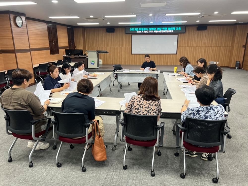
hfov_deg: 67.3
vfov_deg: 53.1
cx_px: 124
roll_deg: +0.2
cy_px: 93
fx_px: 186
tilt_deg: -16.1
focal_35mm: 26
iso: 64
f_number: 1.5
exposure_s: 1/60
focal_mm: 5.7
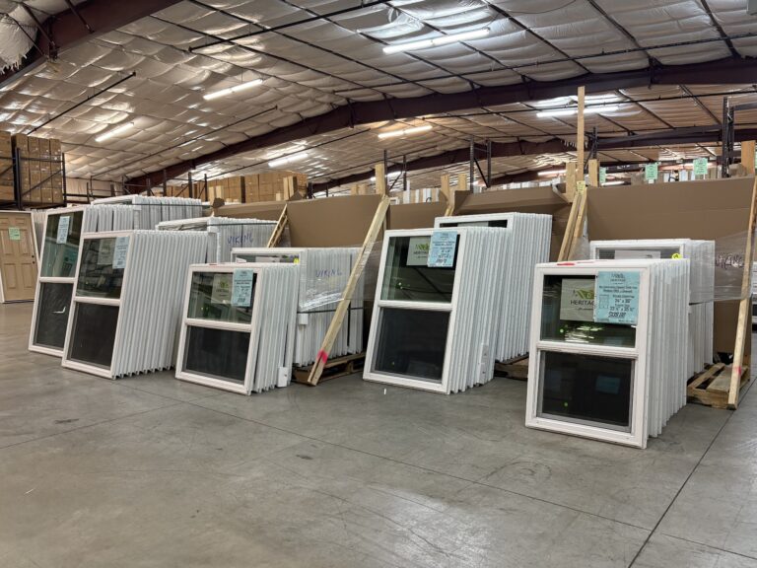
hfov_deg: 67.3
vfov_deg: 53.1
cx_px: 378
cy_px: 284
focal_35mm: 26
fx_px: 569
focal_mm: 5.96
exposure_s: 1/42
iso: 160
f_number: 1.6
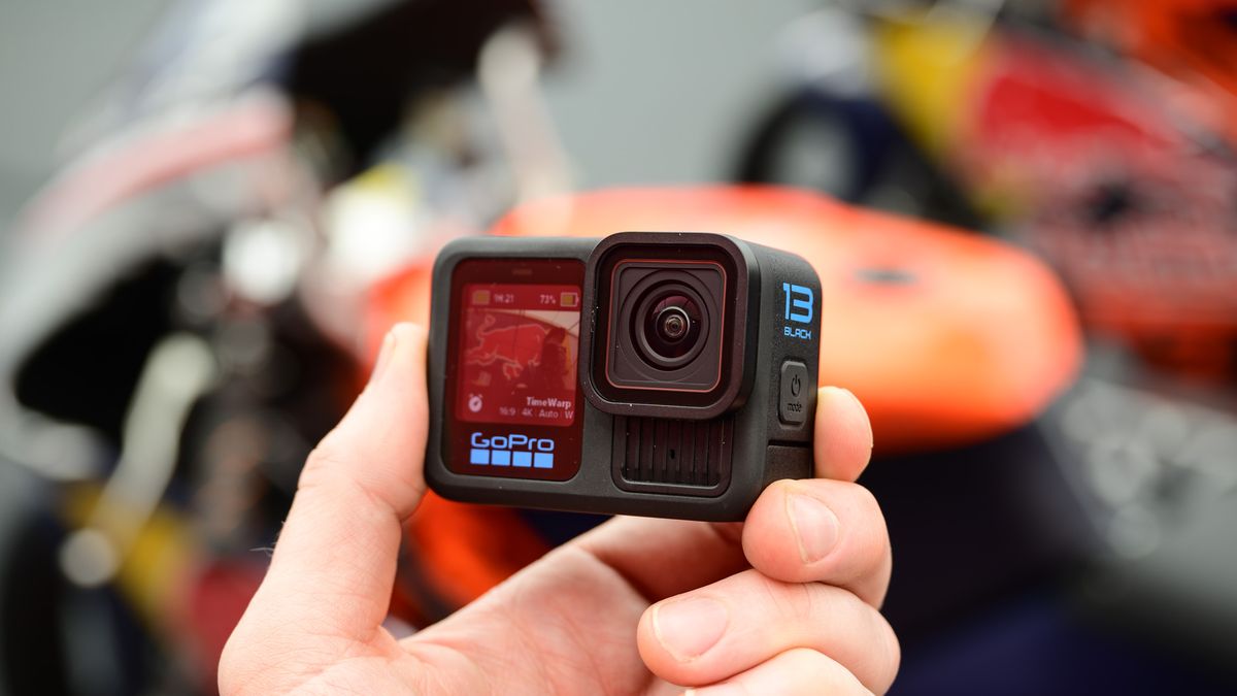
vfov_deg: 18.1
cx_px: 637
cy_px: 284
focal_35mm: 67
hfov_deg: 31.6
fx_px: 2184
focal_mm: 51
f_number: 4
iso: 140
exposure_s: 1/200
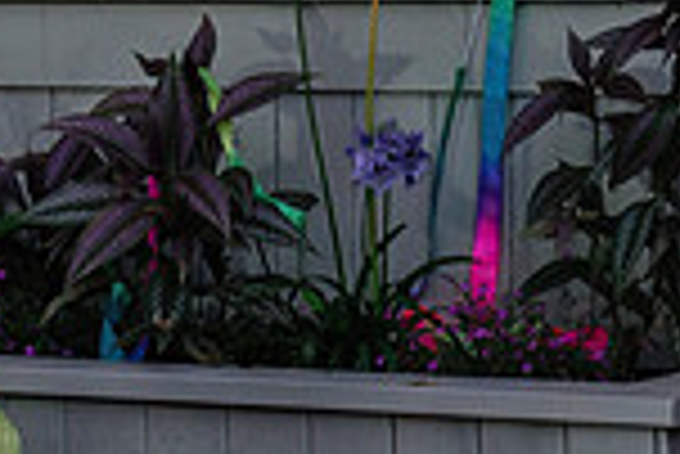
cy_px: -357
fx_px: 5445
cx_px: -59
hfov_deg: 7.1
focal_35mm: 288
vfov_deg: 4.7
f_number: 2.8
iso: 1600
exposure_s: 1/250
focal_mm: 50
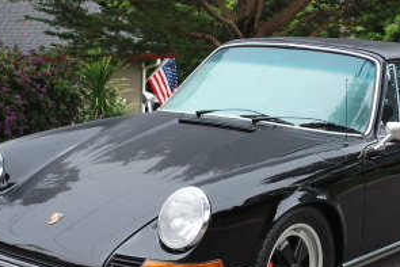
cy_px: 185
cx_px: 240
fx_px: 923
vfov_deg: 16.4
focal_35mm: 83
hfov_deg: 24.4
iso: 280
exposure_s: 1/30
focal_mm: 34
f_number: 5
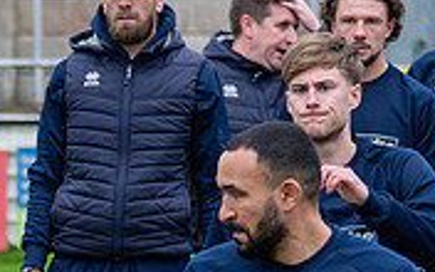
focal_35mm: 502
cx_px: 51
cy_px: 375
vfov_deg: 2.6
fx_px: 5951
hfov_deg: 4.2
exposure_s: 1/1000
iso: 1250
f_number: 2.5
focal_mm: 67
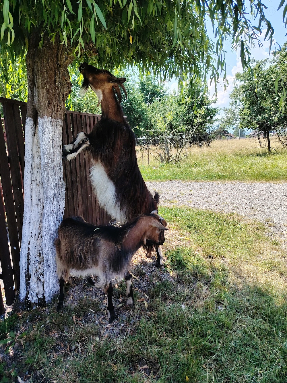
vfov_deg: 71.6
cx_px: 144
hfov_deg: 56.8
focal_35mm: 24
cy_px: 192
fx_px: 265
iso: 100
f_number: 1.75
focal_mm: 5.25
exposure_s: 1/455
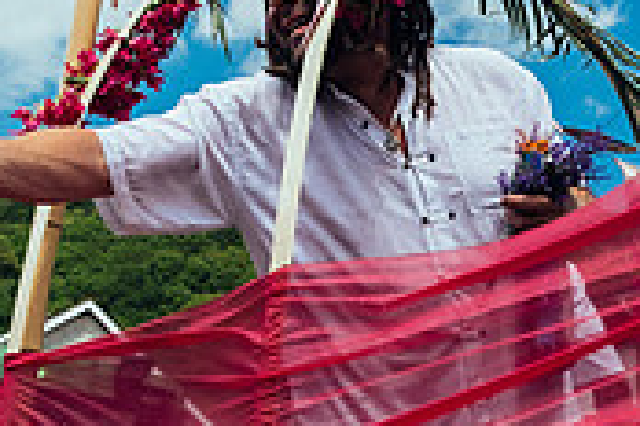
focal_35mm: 80
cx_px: 581
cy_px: 292
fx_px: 1422
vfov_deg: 17.0
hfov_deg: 24.6
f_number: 3.2
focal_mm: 16
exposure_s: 1/2500
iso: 400
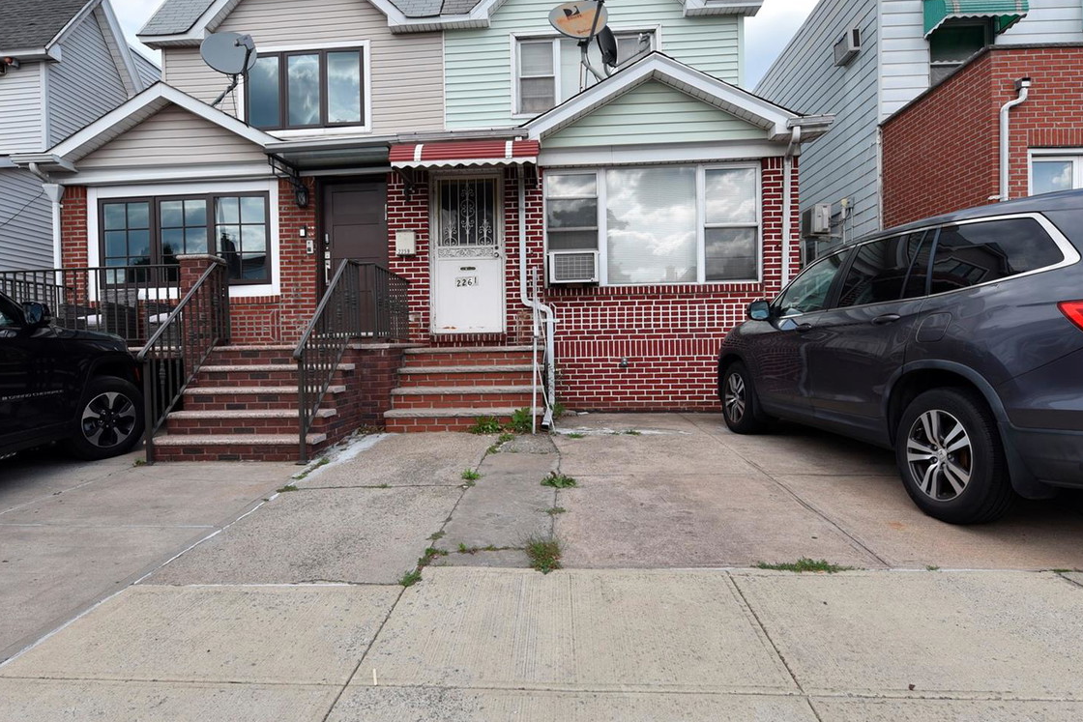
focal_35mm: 20
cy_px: 372
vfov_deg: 61.9
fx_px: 602
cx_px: 514
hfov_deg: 83.9
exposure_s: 1/250
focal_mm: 14
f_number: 8
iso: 200
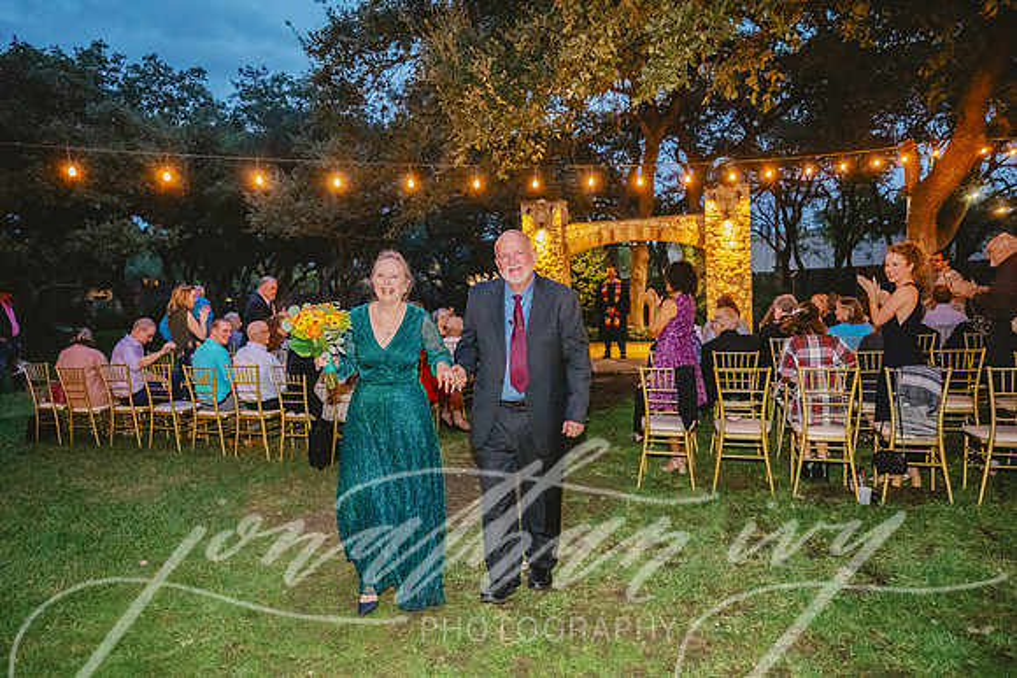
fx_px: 678
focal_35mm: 24
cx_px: 508
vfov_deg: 53.2
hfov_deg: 73.7
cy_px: 339
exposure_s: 1/200
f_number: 2.8
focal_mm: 24
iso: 8000
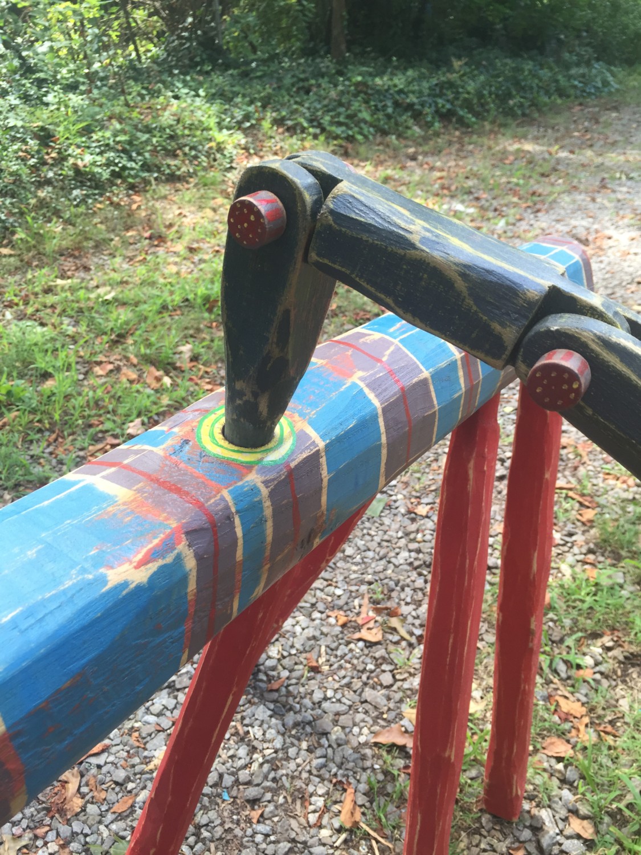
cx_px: 320
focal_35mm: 29
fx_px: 716
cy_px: 428
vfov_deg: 61.7
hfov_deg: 48.2
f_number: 2.2
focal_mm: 4.15
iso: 40
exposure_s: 1/120
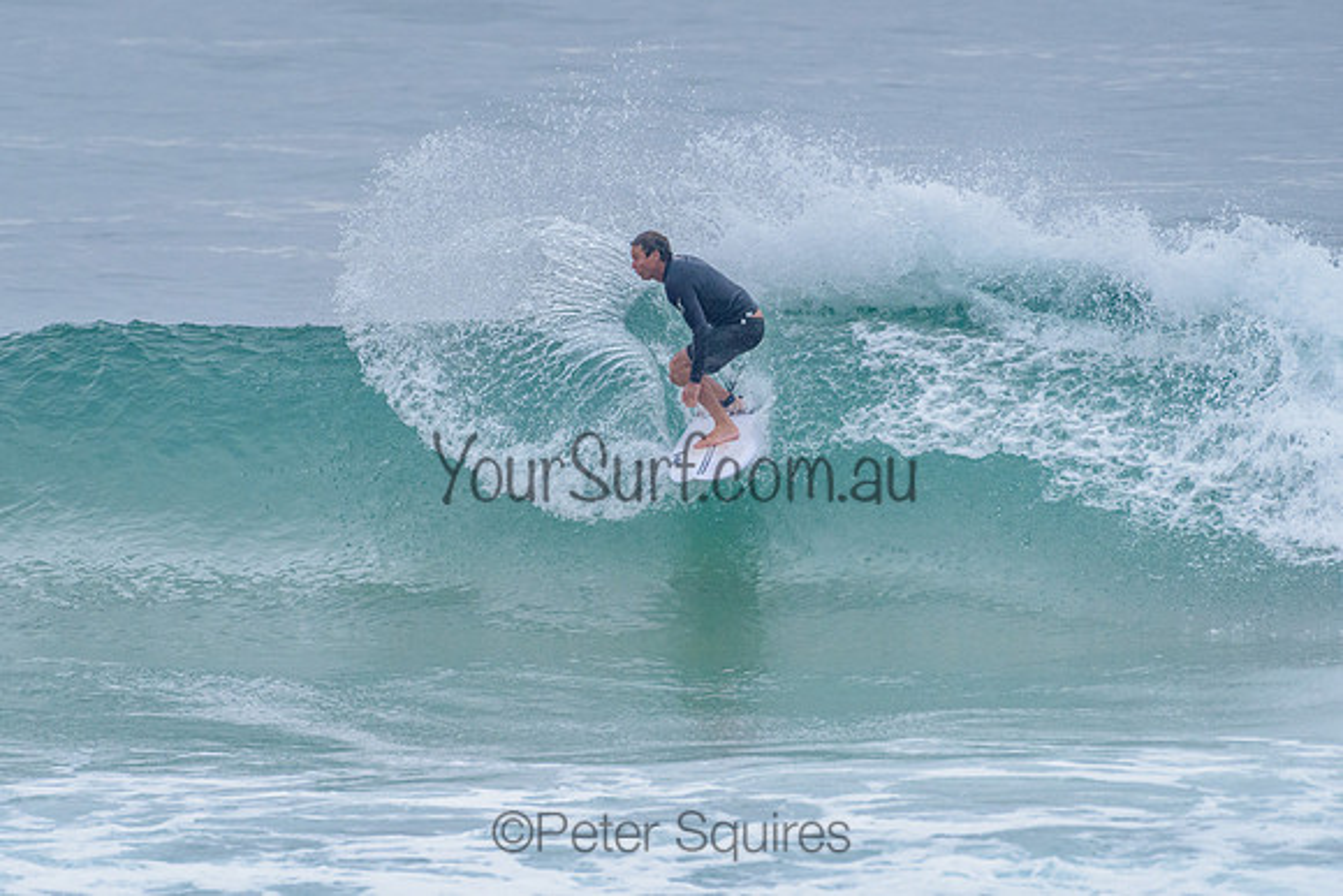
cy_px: 447
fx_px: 22867
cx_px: 572
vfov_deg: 2.2
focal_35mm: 613
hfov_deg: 3.4
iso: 1600
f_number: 5.6
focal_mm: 500
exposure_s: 1/2000
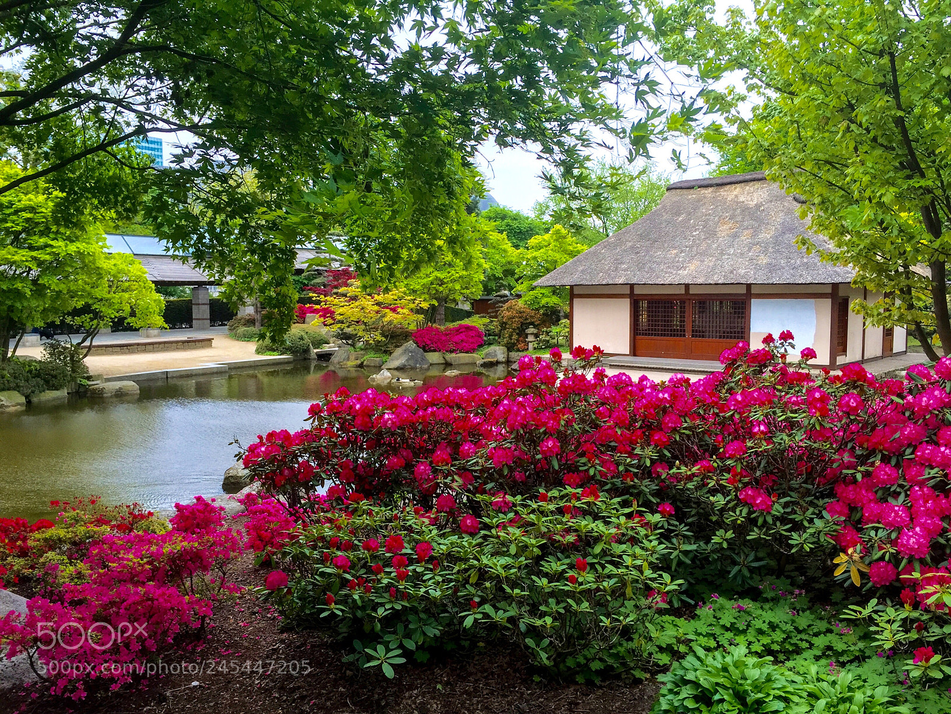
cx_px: 476
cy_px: 357
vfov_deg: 48.2
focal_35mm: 29
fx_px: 797
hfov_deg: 61.7
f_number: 2.2
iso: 32
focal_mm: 4.15
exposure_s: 1/208
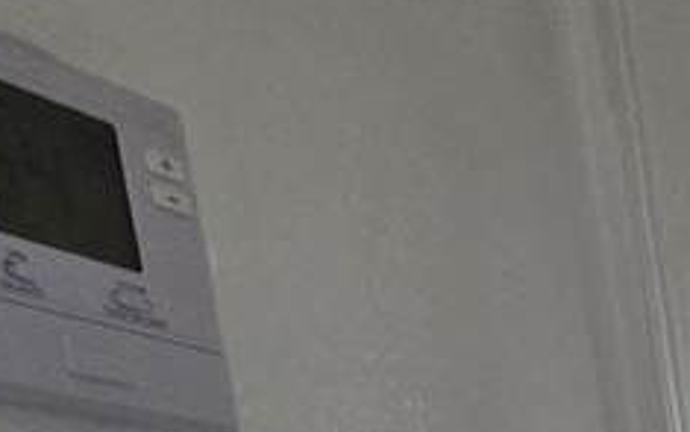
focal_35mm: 75
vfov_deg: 12.3
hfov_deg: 17.3
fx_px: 1411
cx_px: 1465
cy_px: 1134
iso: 320
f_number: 1.9
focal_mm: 2.2
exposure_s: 1/100
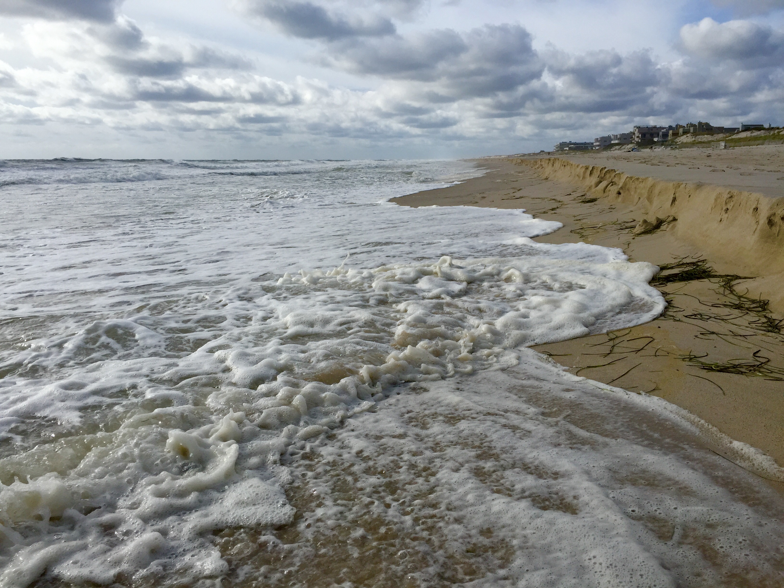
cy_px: 294
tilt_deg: -10.0
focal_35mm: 29
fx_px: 657
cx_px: 392
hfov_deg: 61.7
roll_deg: -1.0
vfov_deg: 48.2
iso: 32
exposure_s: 1/3597
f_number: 2.2
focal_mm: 4.15
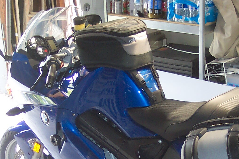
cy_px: 151
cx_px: 141
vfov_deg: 16.6
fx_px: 538
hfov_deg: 25.0
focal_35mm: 81
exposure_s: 1/30
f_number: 2.8
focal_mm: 8
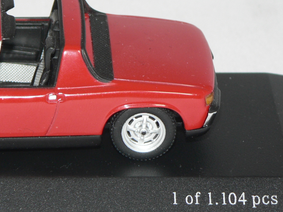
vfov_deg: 5.2
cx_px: 24
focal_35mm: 286
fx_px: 2338
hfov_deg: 6.9
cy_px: 55
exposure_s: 1/60
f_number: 3.2
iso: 80
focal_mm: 21.6
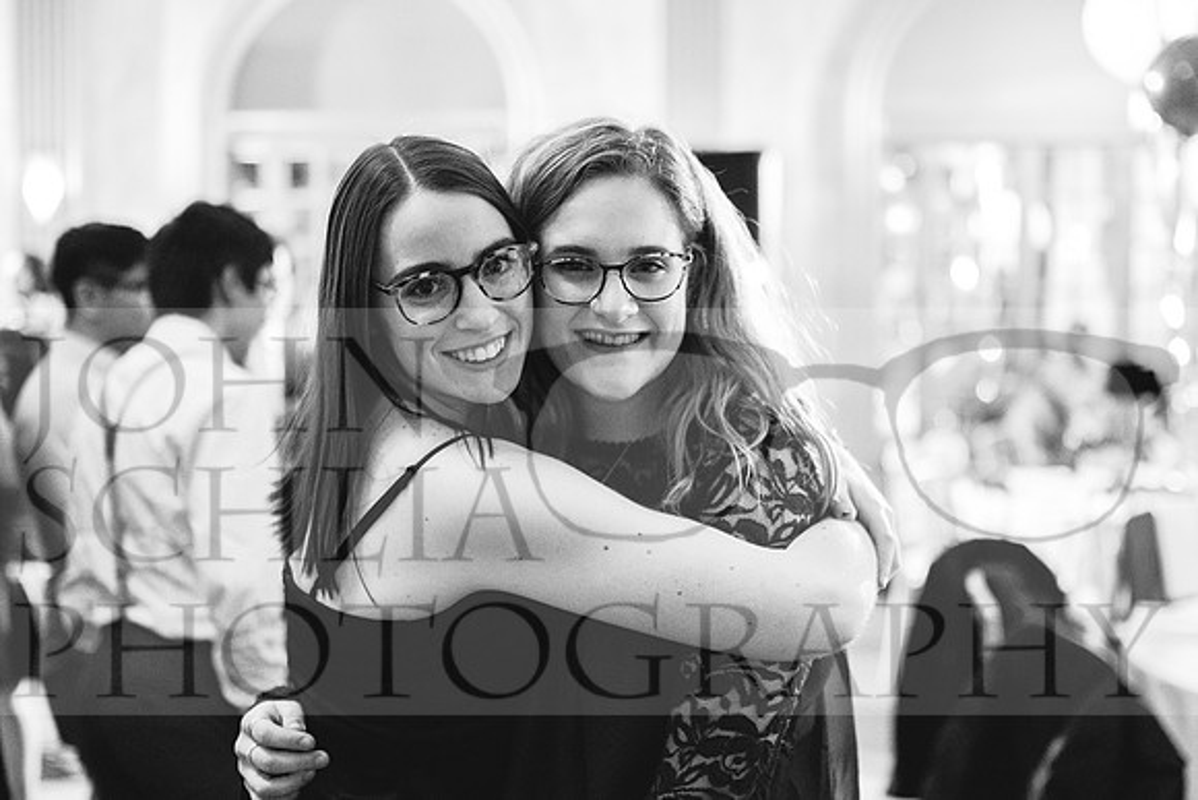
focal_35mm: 52
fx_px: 1731
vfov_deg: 26.0
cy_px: 400
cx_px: 599
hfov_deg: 38.2
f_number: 1.4
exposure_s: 1/50
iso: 5000
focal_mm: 35
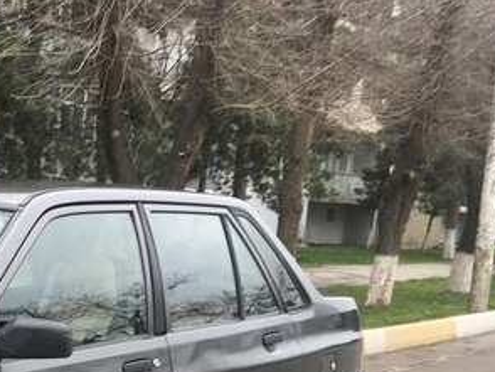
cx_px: -5
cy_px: 410
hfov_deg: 27.9
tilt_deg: -12.1
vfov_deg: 21.5
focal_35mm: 65
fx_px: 930
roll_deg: -3.6
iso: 25
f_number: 2.2
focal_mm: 4.15
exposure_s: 1/50
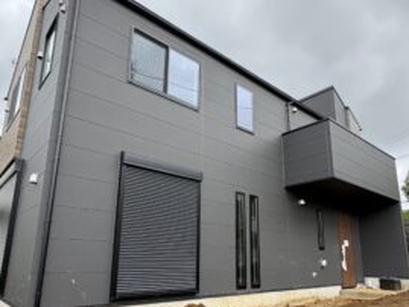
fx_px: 307
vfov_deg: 52.6
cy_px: 188
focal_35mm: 26
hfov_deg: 67.3
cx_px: 207
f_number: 2.2
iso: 50
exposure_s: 1/515
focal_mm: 2.22
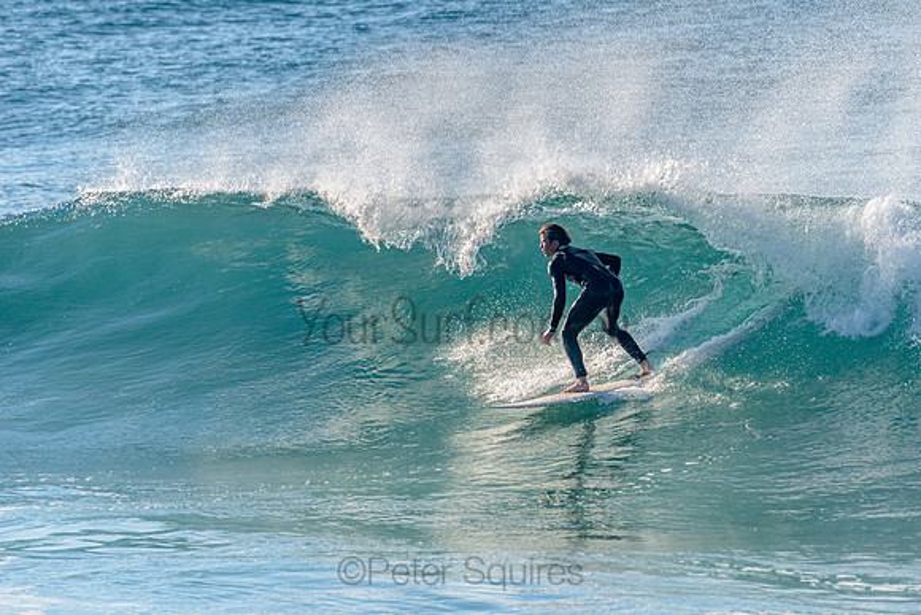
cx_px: 558
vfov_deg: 2.3
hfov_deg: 3.4
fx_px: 15527
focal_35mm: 607
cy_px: 264
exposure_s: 1/2000
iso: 250
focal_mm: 500
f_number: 5.6
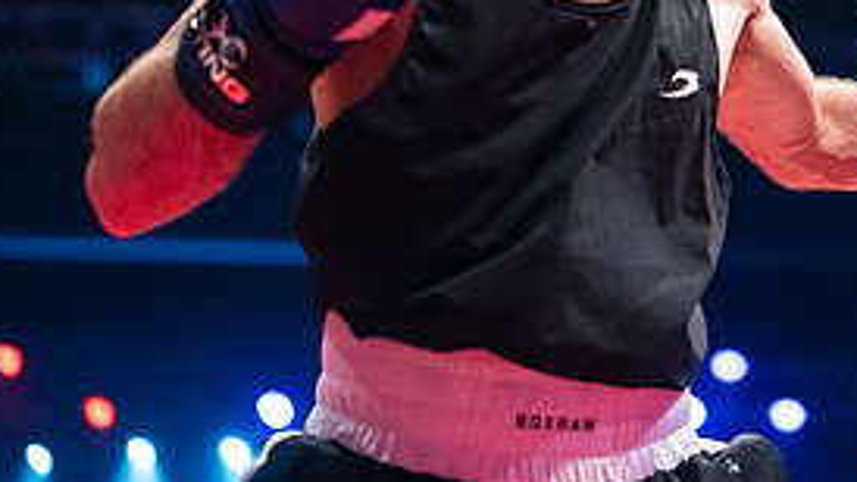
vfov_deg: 10.8
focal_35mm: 111
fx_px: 2522
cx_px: 860
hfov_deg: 18.8
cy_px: -49
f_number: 2
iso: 3200
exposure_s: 1/1250
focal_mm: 50
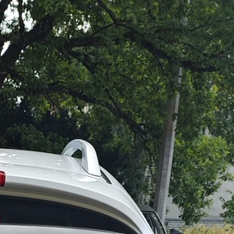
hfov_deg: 14.5
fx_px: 880
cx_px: -70
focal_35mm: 115
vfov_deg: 12.5
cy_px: 531
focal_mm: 6.55
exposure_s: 1/577
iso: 50
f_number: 1.6
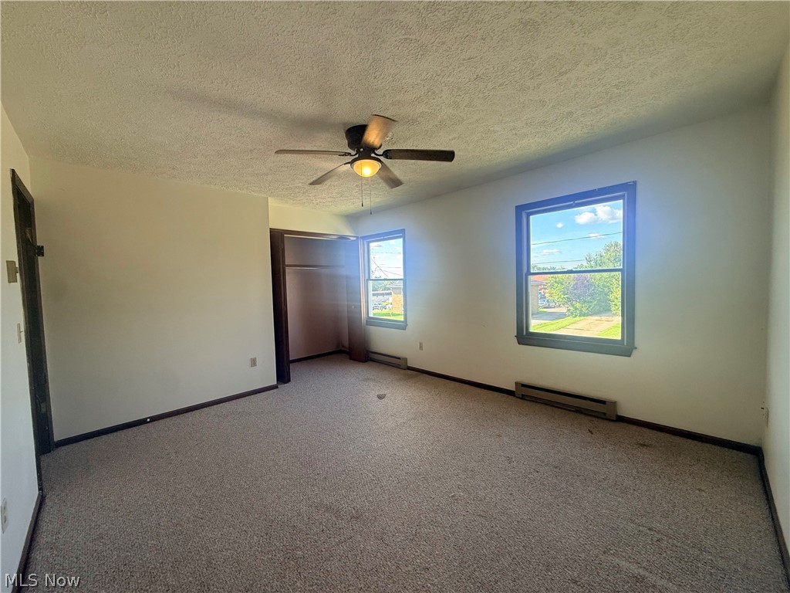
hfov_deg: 102.1
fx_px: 320
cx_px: 395
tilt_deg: -2.7
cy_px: 296
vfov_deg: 85.7
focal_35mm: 14
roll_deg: +1.5
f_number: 2.2
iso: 80
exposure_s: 1/120
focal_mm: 2.22
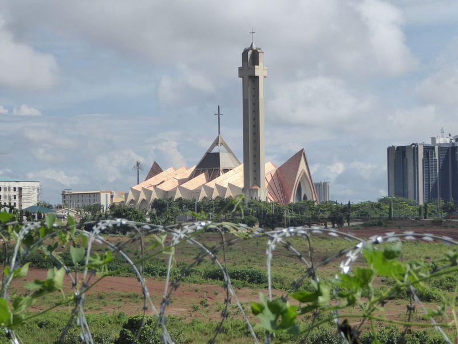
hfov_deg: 16.8
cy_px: 172
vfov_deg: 12.7
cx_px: 229
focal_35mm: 117
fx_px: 1548
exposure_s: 1/800
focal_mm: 19
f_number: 5.1
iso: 160
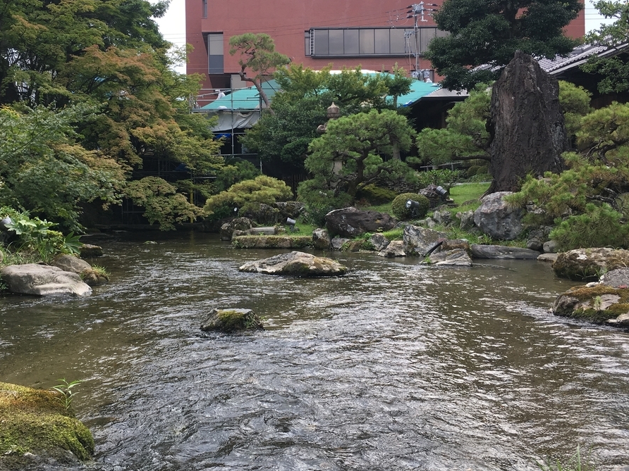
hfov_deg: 47.6
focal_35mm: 39
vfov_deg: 36.7
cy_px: 199
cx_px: 258
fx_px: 709
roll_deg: +1.5
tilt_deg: +1.8
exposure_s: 1/458
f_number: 2.2
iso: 25
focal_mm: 4.15
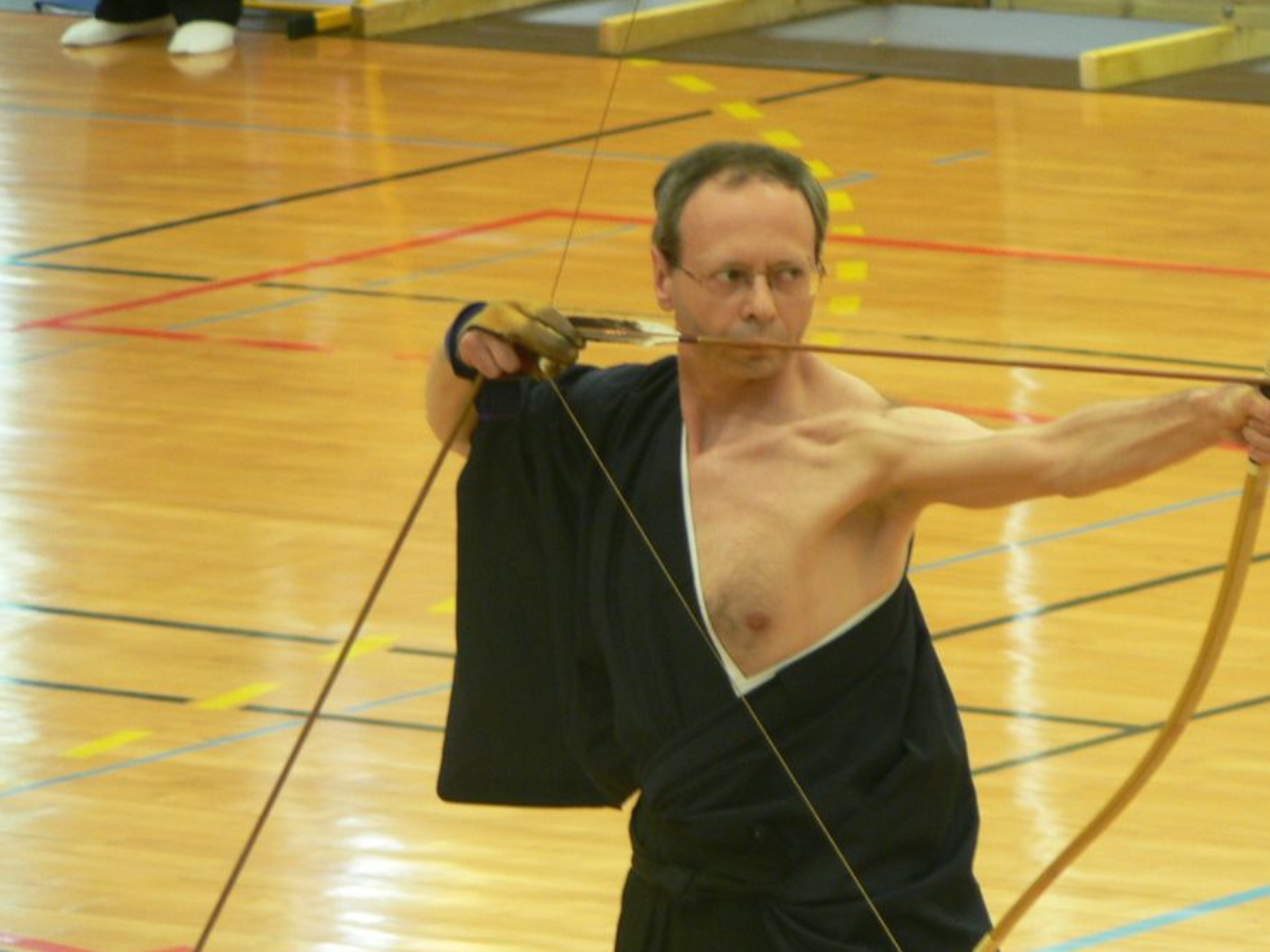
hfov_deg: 4.3
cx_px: 753
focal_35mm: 462
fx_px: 16950
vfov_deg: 3.2
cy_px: 544
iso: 100
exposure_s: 1/20
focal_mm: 57.6
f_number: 3.3
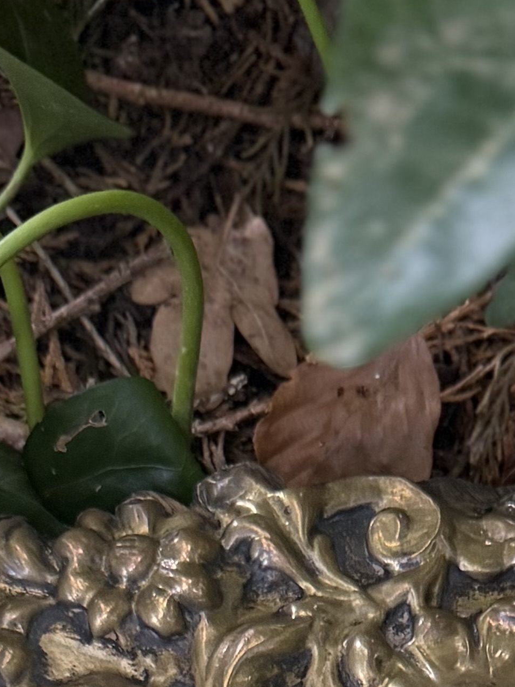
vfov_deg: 15.7
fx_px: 2122
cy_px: 1228
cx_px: 456
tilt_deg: -78.2
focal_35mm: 107
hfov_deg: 13.7
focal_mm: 6.76
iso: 200
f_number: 1.78
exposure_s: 1/76
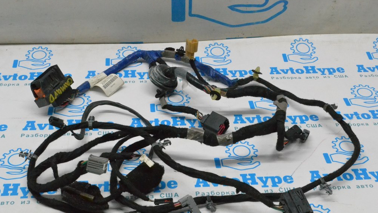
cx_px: 188
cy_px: 124
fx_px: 541
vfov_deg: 22.2
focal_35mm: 54
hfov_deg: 38.5
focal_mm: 34
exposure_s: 1/125
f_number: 14
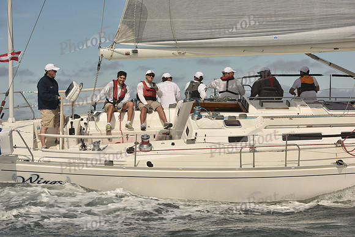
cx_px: 178
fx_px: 967
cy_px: 118
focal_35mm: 98
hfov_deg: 20.8
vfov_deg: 14.0
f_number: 10
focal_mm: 98
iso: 320
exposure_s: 1/1000
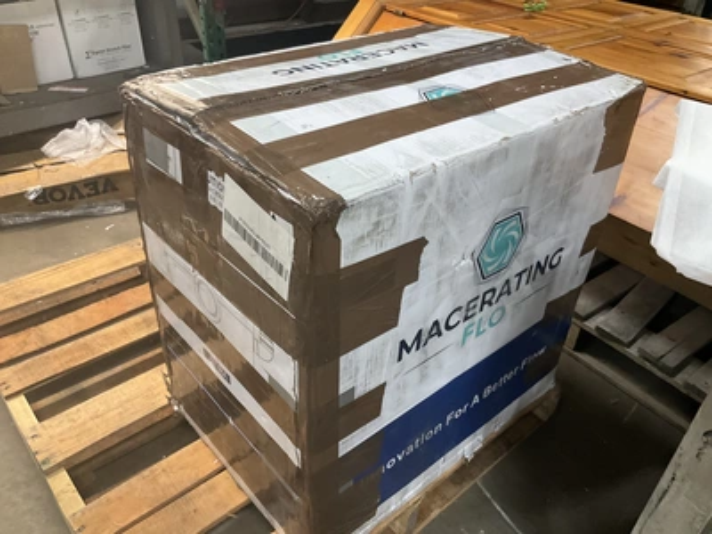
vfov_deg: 48.2
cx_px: 356
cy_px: 267
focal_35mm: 29
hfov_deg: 61.7
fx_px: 596
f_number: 1.8
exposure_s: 1/60
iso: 200
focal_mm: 3
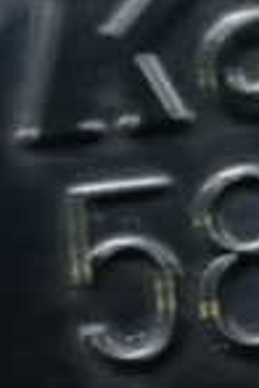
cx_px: 320
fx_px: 1878
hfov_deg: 7.8
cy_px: 190
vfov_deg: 11.8
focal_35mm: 174
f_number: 2.8
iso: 1600
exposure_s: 1/8
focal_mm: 7.31
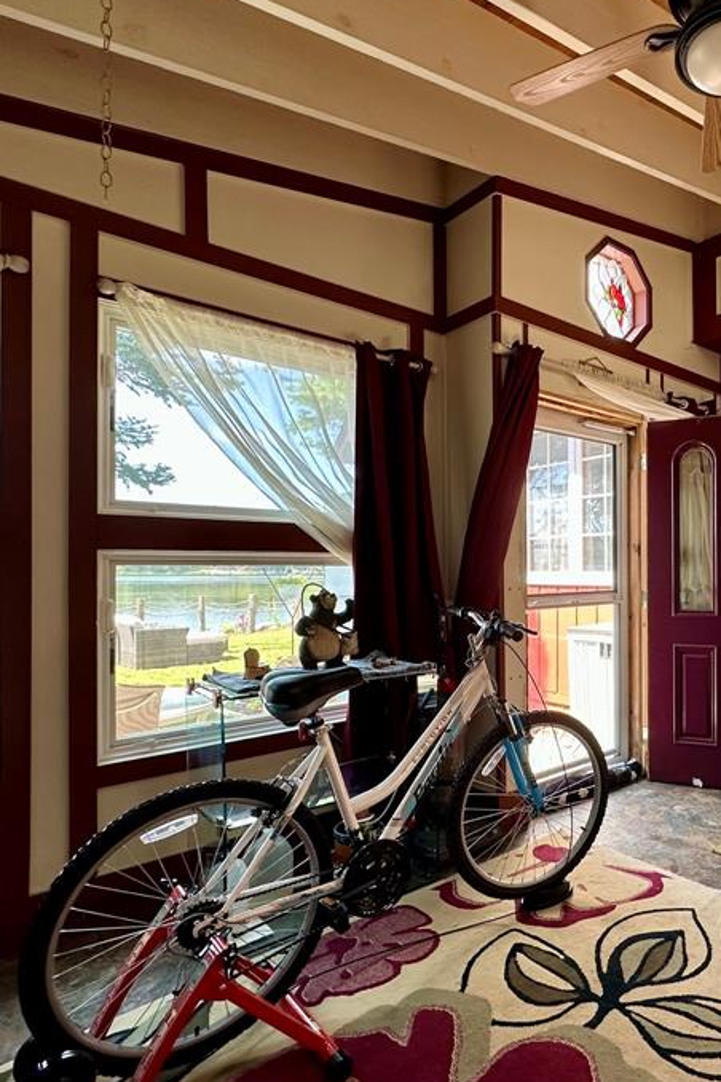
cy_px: 565
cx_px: 587
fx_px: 661
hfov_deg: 53.1
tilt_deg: -0.2
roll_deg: +0.0
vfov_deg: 78.5
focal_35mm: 22
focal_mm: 2.22
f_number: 2.2
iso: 160
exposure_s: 1/99
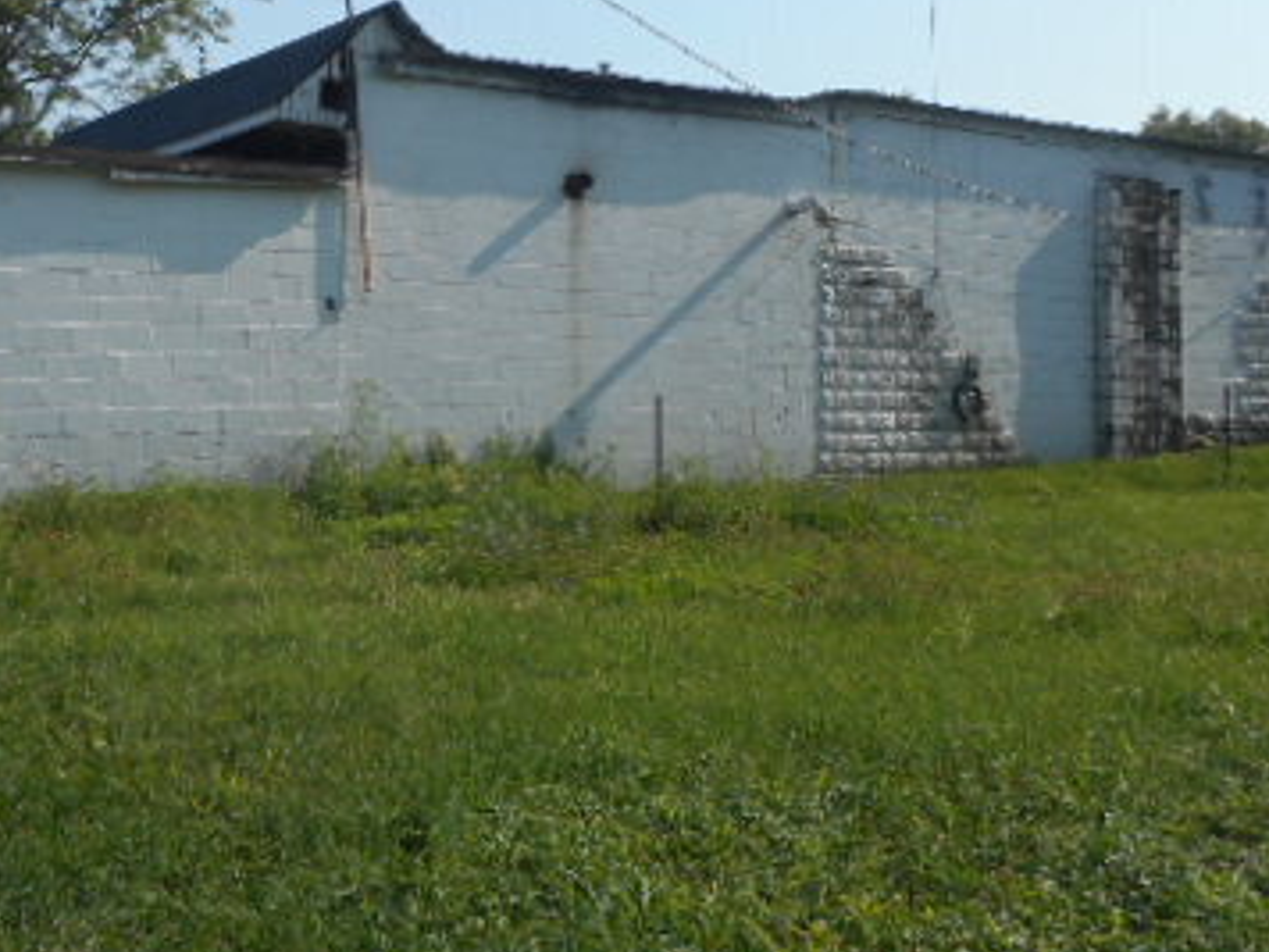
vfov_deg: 31.7
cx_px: 535
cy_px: 264
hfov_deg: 42.0
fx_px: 1650
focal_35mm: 45
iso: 80
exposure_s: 1/800
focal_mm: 4.5
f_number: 3.7
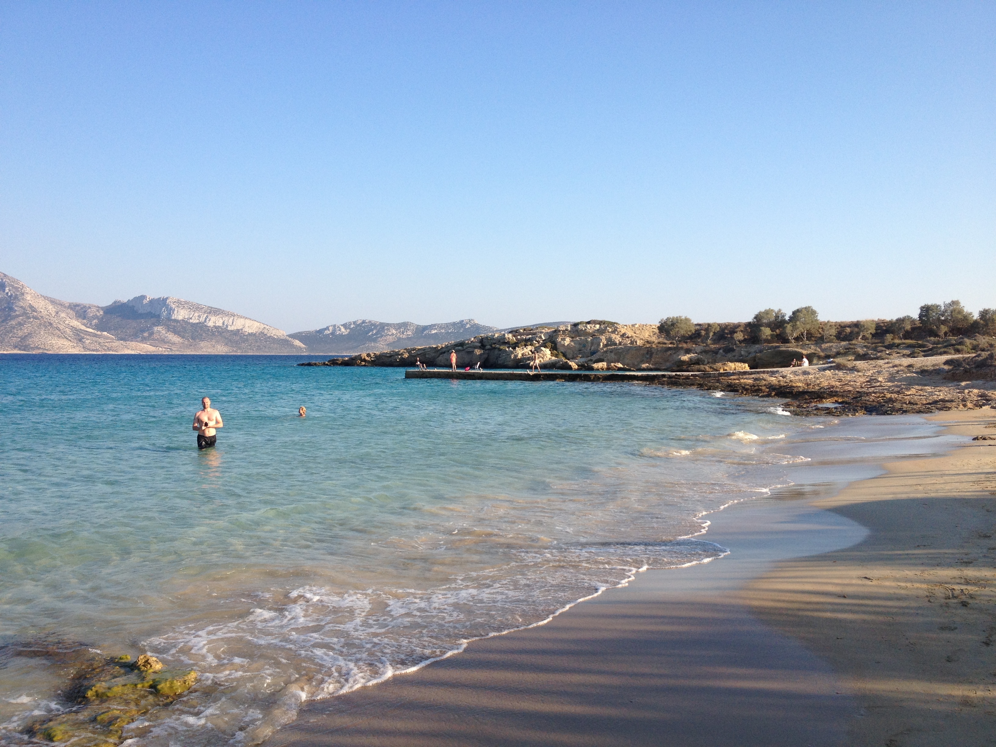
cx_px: 498
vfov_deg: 40.7
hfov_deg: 52.6
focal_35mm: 35
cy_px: 374
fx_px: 1007
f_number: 2.4
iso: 50
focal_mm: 4.28
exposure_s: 1/1200
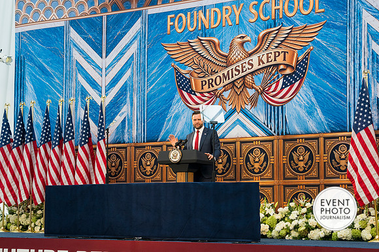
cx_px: 190
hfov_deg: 29.3
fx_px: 726
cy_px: 126
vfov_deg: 19.7
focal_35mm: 69
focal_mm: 46
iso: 500
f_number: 4
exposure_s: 1/160
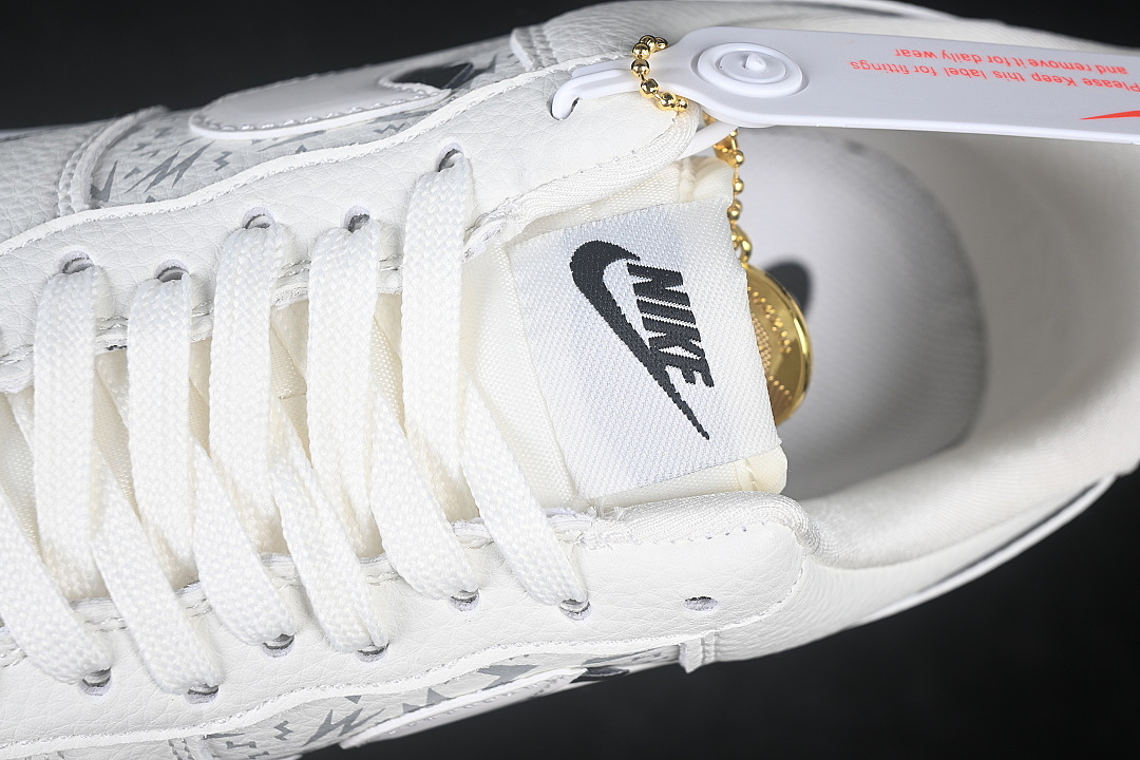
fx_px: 2375
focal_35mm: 75
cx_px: 570
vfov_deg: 18.2
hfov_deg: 27.0
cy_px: 380
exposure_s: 1/80
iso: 160
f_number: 7.1
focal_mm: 50
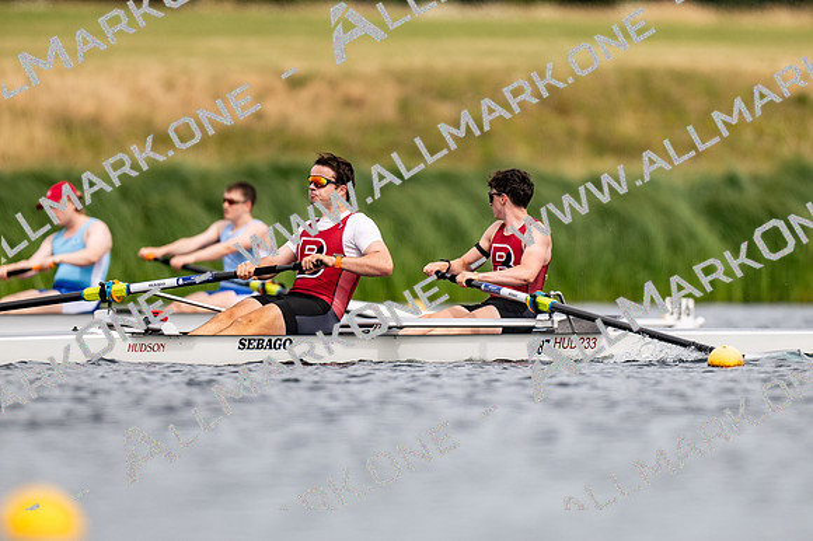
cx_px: 406
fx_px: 20313
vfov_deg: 1.5
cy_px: 270
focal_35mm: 900
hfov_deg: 2.3
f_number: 4
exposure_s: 1/2500
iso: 220
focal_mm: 600
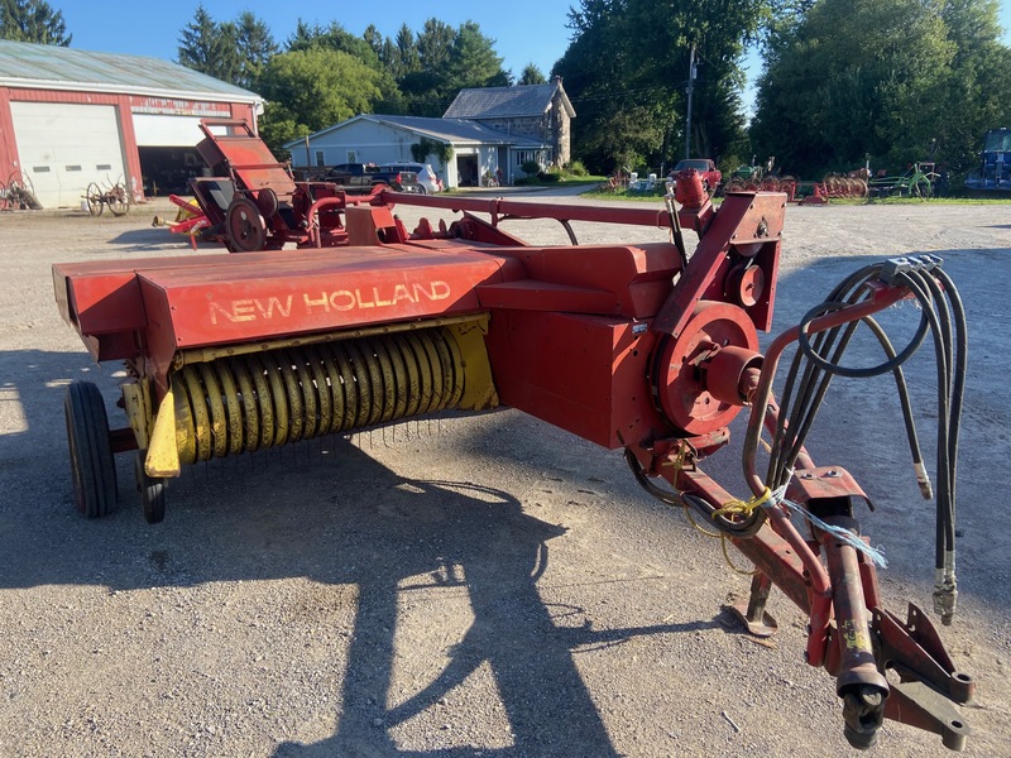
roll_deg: +2.4
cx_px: 506
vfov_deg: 53.1
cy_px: 379
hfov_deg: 67.3
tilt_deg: -17.5
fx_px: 759
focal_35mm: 26
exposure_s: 1/949
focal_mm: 4.25
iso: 32
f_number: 1.8
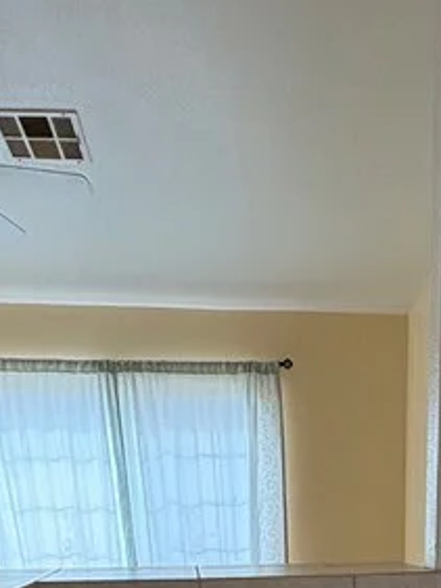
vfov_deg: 26.6
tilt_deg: -22.8
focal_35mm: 51
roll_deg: +0.4
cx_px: 359
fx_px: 866
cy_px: 887
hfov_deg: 27.9
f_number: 2.2
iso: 250
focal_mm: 2.22
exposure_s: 1/120
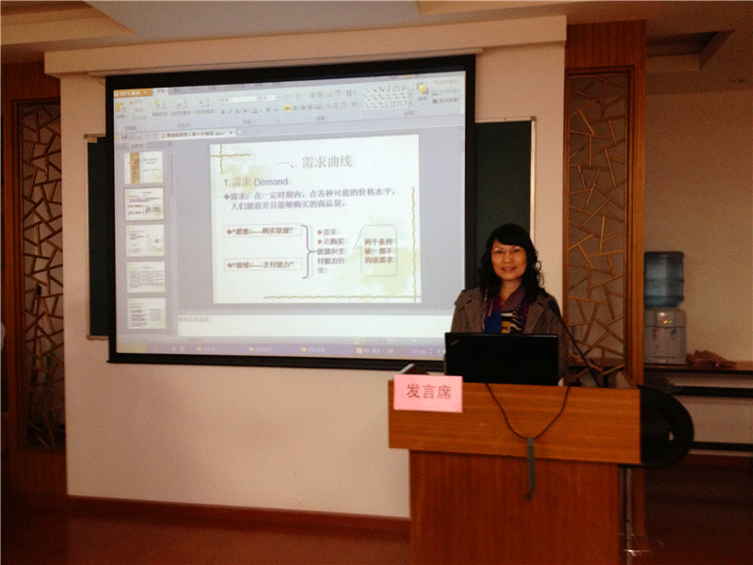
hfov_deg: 52.6
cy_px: 282
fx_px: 761
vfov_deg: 40.7
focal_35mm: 35
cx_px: 376
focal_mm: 4.28
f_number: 2.4
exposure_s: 1/20
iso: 160
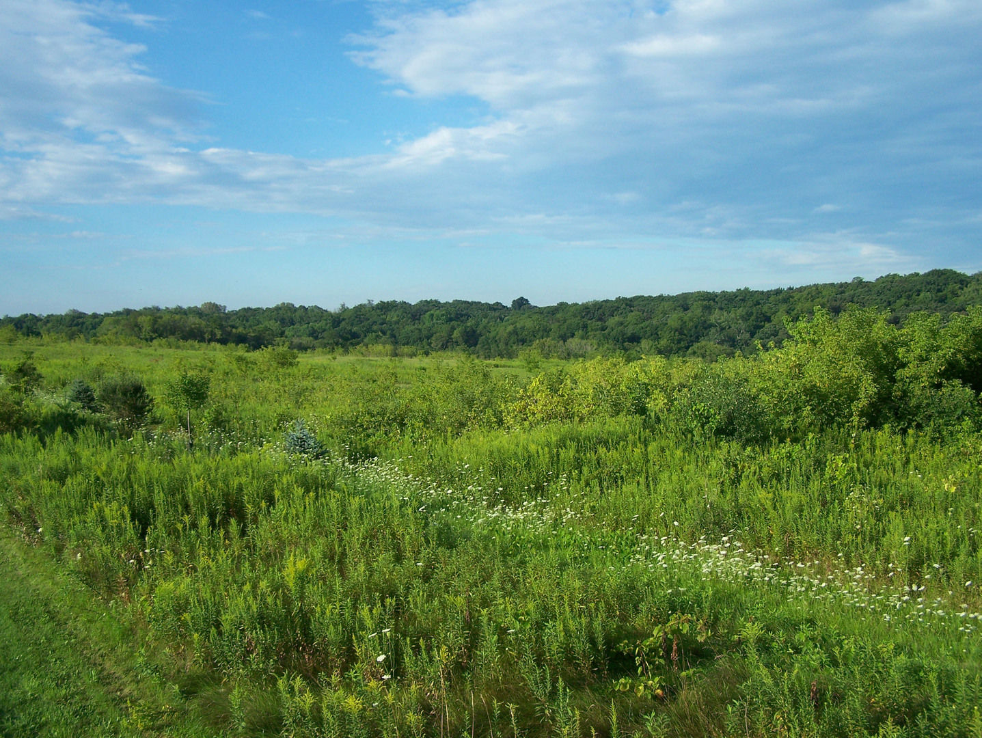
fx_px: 1079
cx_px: 491
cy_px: 369
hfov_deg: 48.9
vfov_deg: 37.8
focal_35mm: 38
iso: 80
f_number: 4
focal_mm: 6.3
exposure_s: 1/800
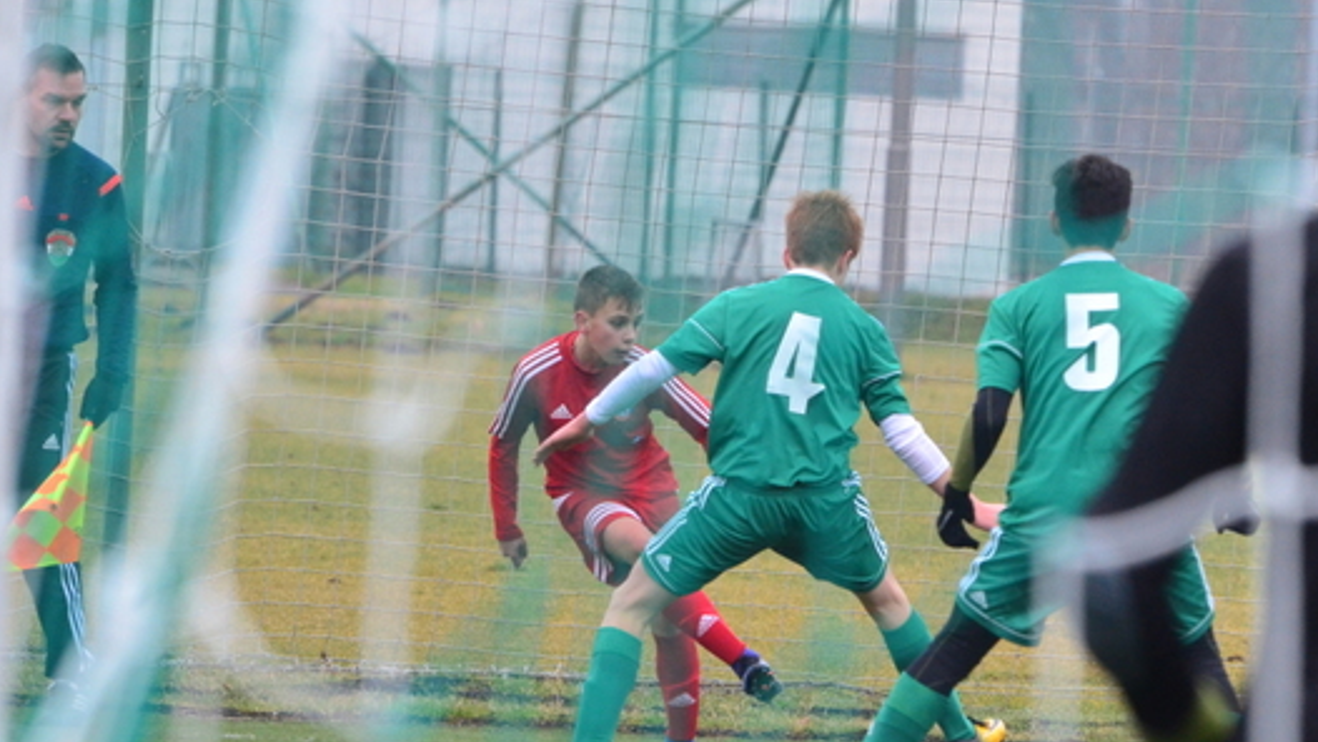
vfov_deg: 2.4
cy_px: 419
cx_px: 789
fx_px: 17511
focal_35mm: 501
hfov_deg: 4.3
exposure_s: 1/640
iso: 1600
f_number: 6.3
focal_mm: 210
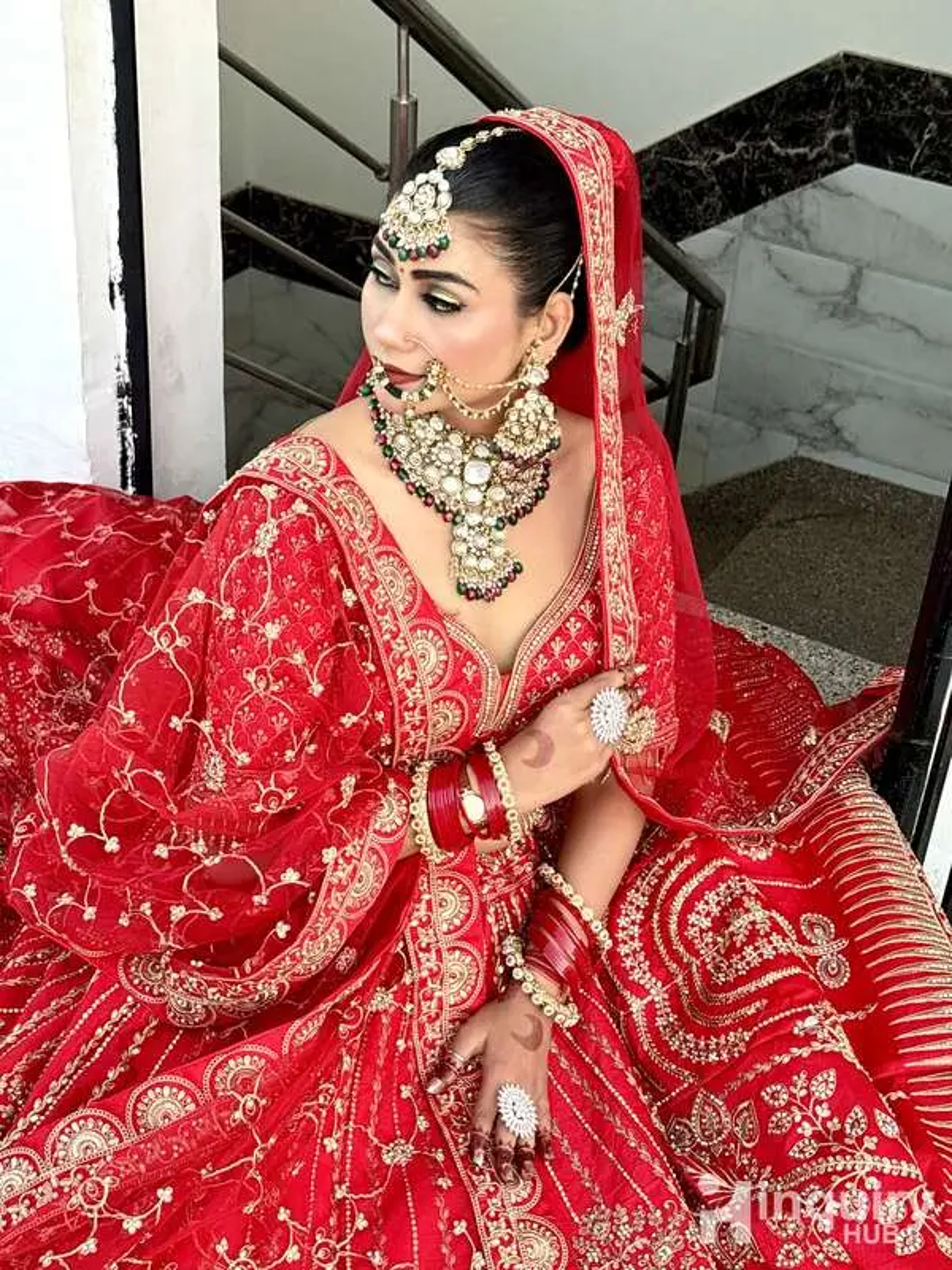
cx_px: 476
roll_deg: -4.5
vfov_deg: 36.8
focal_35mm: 52
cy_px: 635
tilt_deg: -34.9
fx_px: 1907
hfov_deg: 28.0
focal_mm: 5.96
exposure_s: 1/50
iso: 125
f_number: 1.6
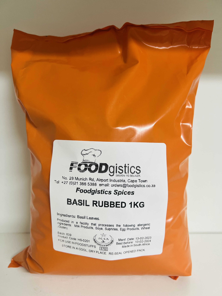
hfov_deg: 53.1
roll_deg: -1.4
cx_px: 111
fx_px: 222
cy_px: 148
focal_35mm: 26
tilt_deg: -10.2
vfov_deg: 67.3
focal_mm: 5.7
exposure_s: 1/50
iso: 160
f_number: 1.5
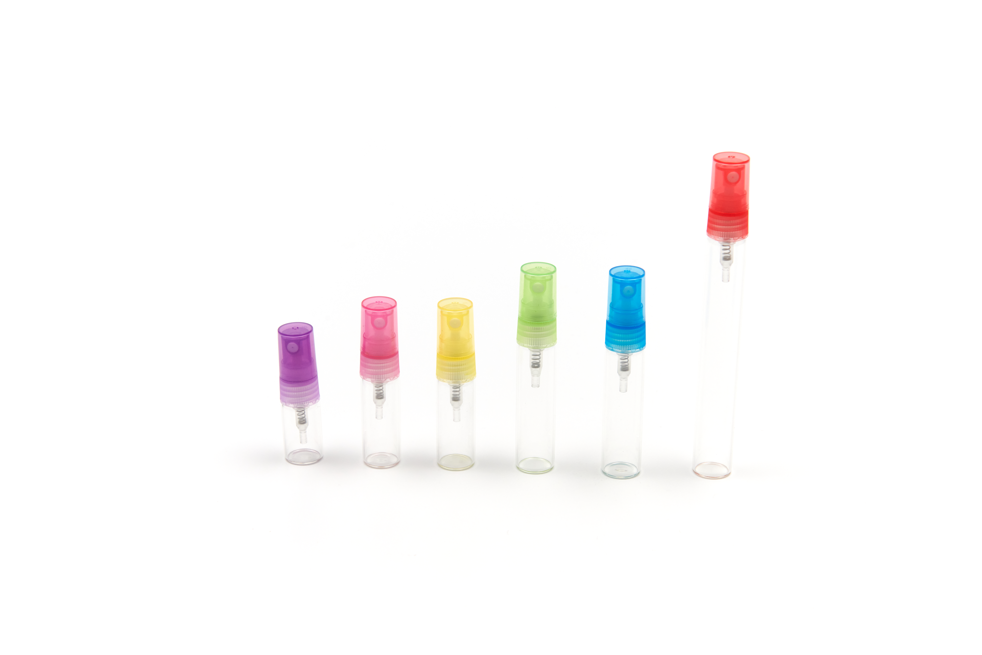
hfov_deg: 28.8
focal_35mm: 70
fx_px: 1909
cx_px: 491
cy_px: 328
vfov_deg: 19.5
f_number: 14
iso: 640
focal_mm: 70
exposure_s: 1/160
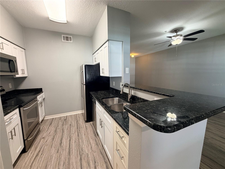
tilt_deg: -7.3
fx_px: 91
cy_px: 84
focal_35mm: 14
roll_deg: +1.0
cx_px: 112
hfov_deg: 102.1
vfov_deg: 85.7
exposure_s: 1/60
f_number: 2.2
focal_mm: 2.22
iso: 250
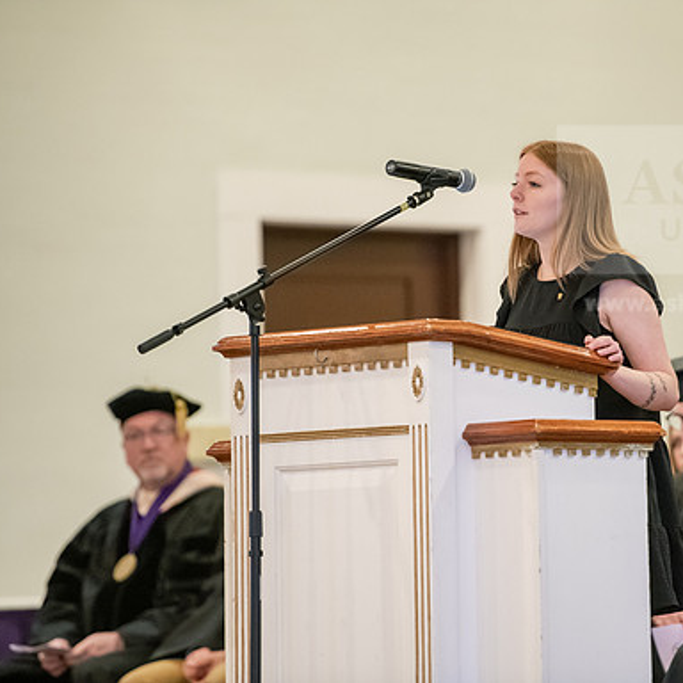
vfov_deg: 6.8
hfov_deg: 6.8
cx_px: 503
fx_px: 5737
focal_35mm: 257
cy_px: 341
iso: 5000
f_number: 3.2
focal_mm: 200
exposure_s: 1/200
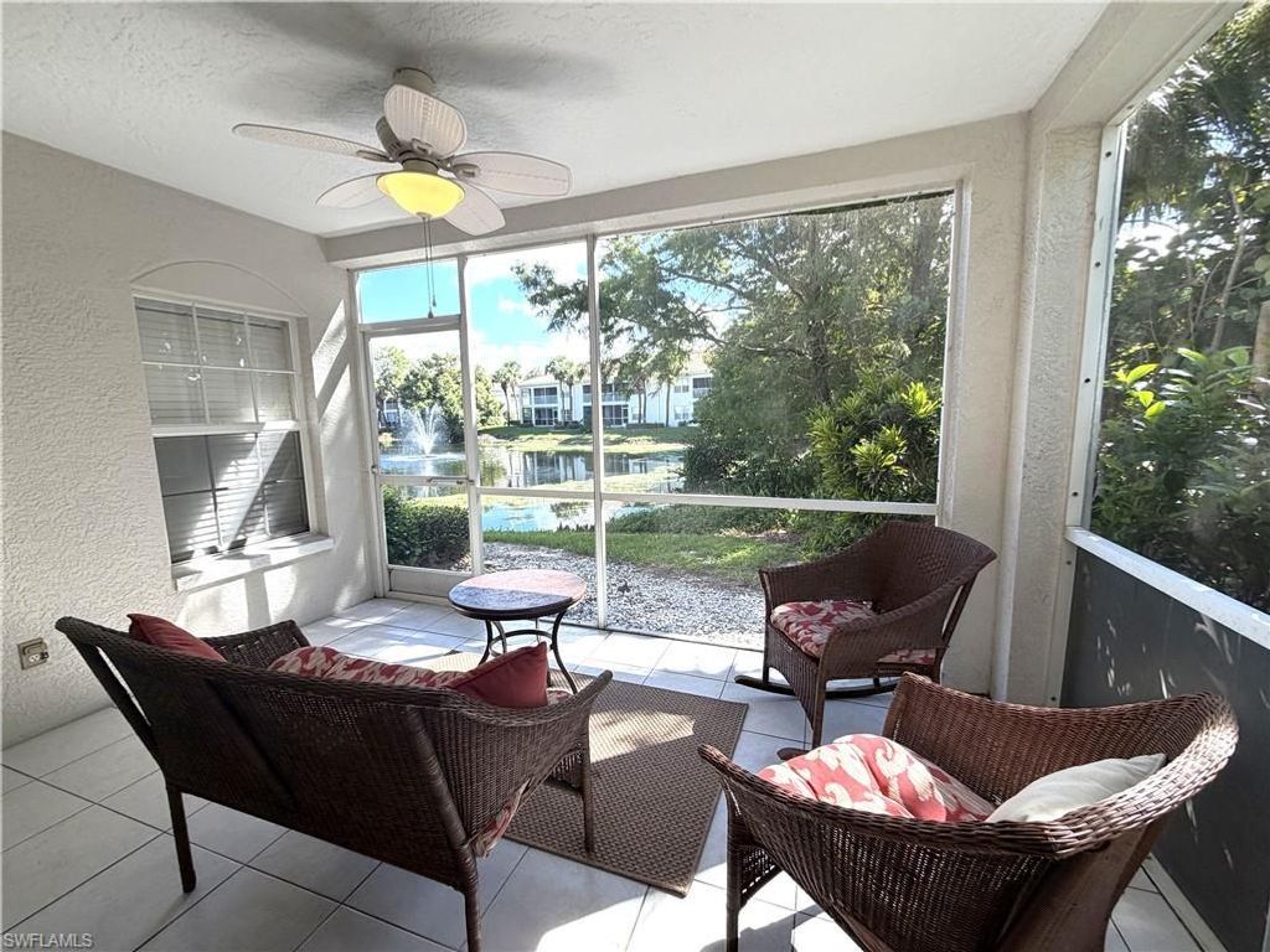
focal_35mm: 14
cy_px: 476
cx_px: 635
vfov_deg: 85.7
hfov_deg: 102.1
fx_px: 514
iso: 50
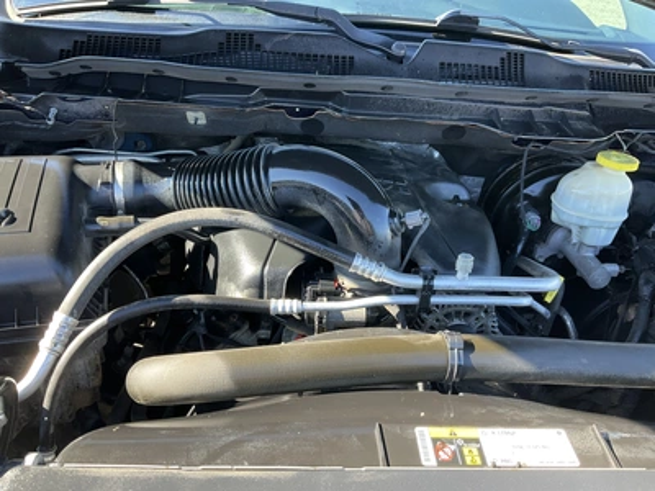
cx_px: 328
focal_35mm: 29
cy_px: 246
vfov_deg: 48.2
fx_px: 549
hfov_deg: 61.7
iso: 40
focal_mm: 3
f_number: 1.8
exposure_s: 1/122
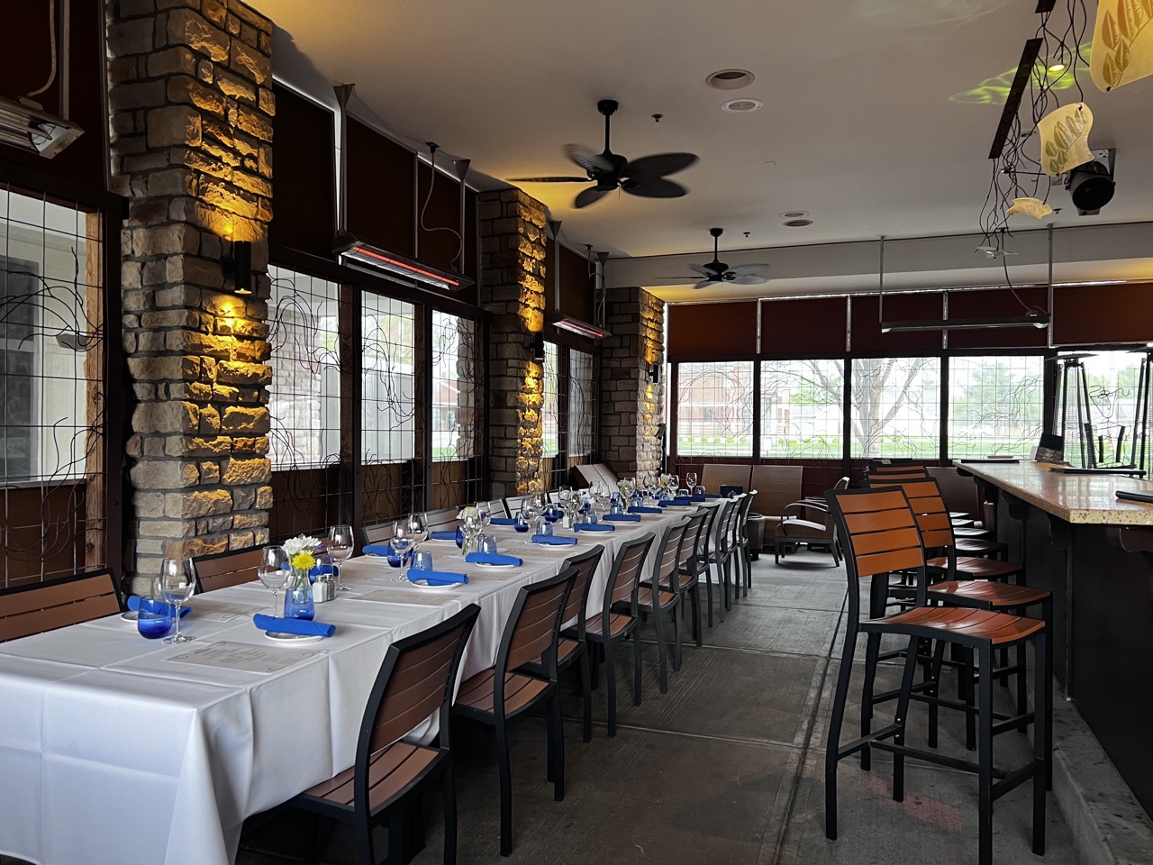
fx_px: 866
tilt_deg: -0.1
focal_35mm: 26
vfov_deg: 53.1
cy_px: 432
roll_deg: +0.1
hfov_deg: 67.3
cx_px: 576
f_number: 1.5
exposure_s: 1/60
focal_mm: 5.7
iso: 160
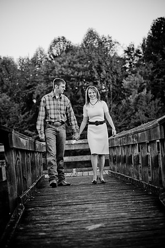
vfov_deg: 19.5
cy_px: 124
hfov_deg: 13.0
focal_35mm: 105
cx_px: 82
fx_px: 723
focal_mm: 70
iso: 160
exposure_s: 1/400
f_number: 2.8
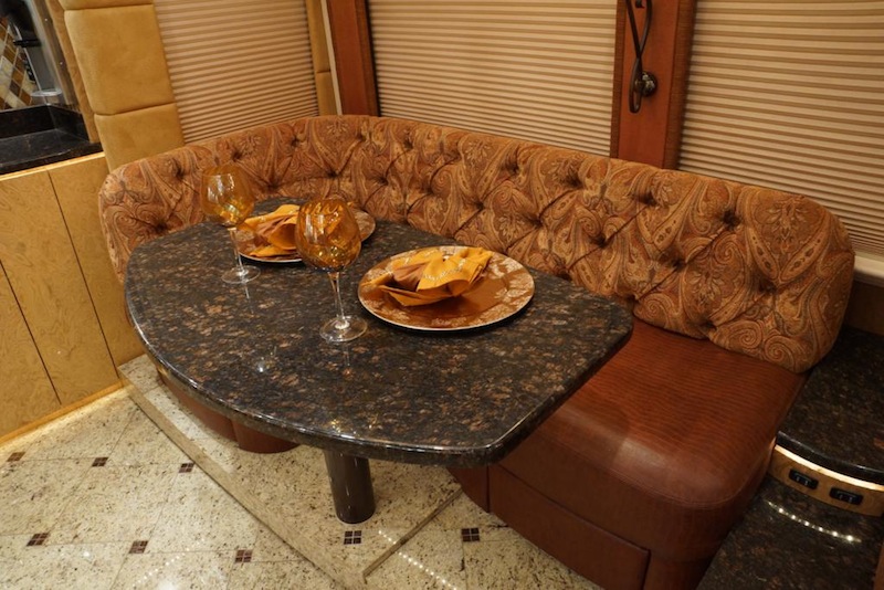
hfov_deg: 73.7
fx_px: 590
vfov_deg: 53.2
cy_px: 295
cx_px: 442
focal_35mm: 24
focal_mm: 16
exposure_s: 1/1.25
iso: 800
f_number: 11
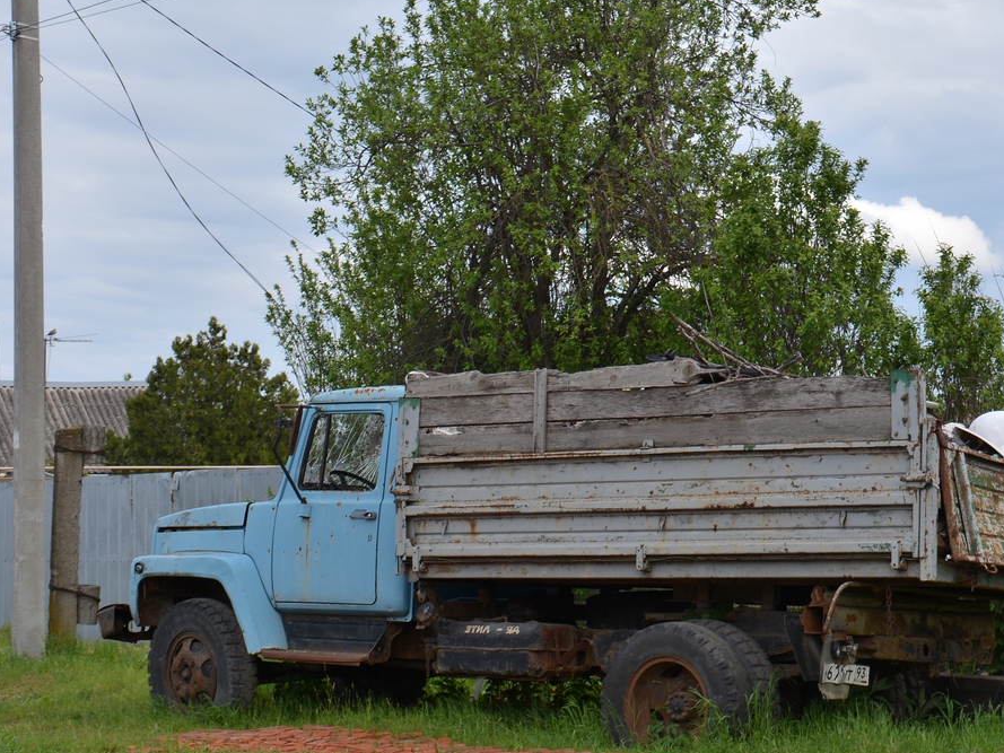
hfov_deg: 26.3
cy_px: 418
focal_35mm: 74
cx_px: 619
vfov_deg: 19.9
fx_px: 2147
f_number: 8
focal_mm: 38
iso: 125
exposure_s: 1/250
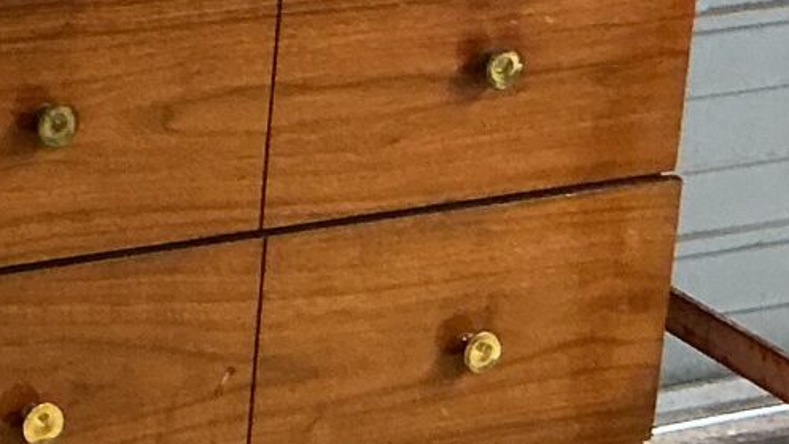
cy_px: -130
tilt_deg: -16.0
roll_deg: -1.6
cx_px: -399
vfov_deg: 7.4
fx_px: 3410
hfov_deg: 12.5
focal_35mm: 163
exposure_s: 1/60
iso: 160
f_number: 1.8
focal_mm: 3
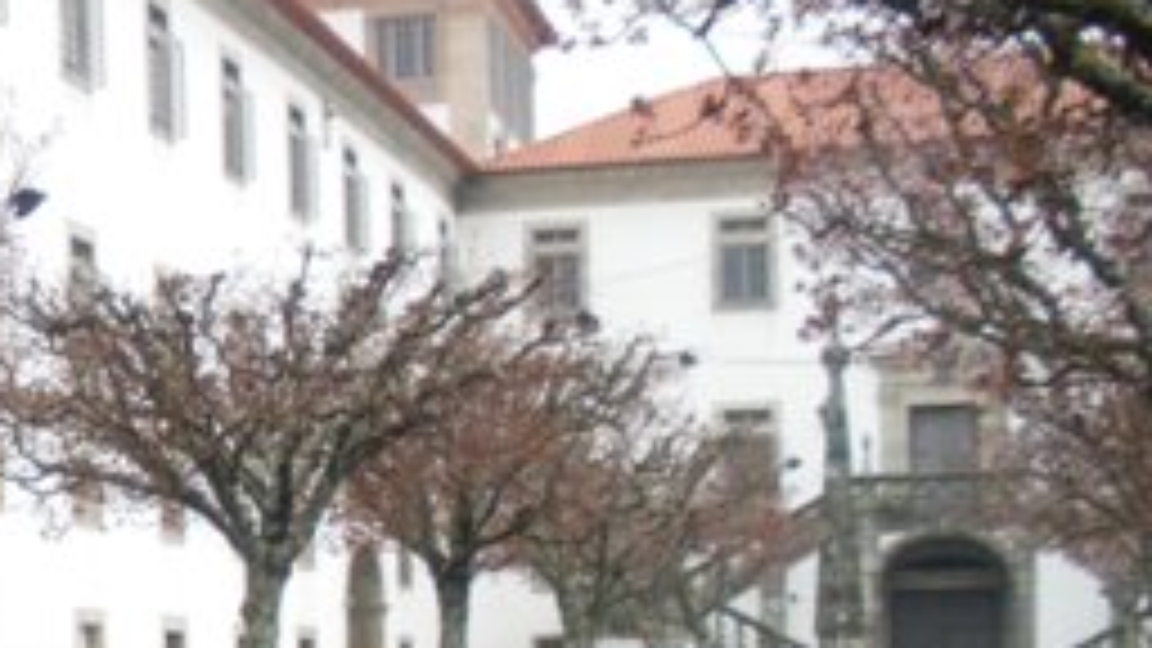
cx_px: -284
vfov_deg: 11.8
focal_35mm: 98
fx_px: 2994
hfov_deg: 20.2
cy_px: 968
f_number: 3.5
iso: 64
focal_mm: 6.3
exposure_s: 1/125
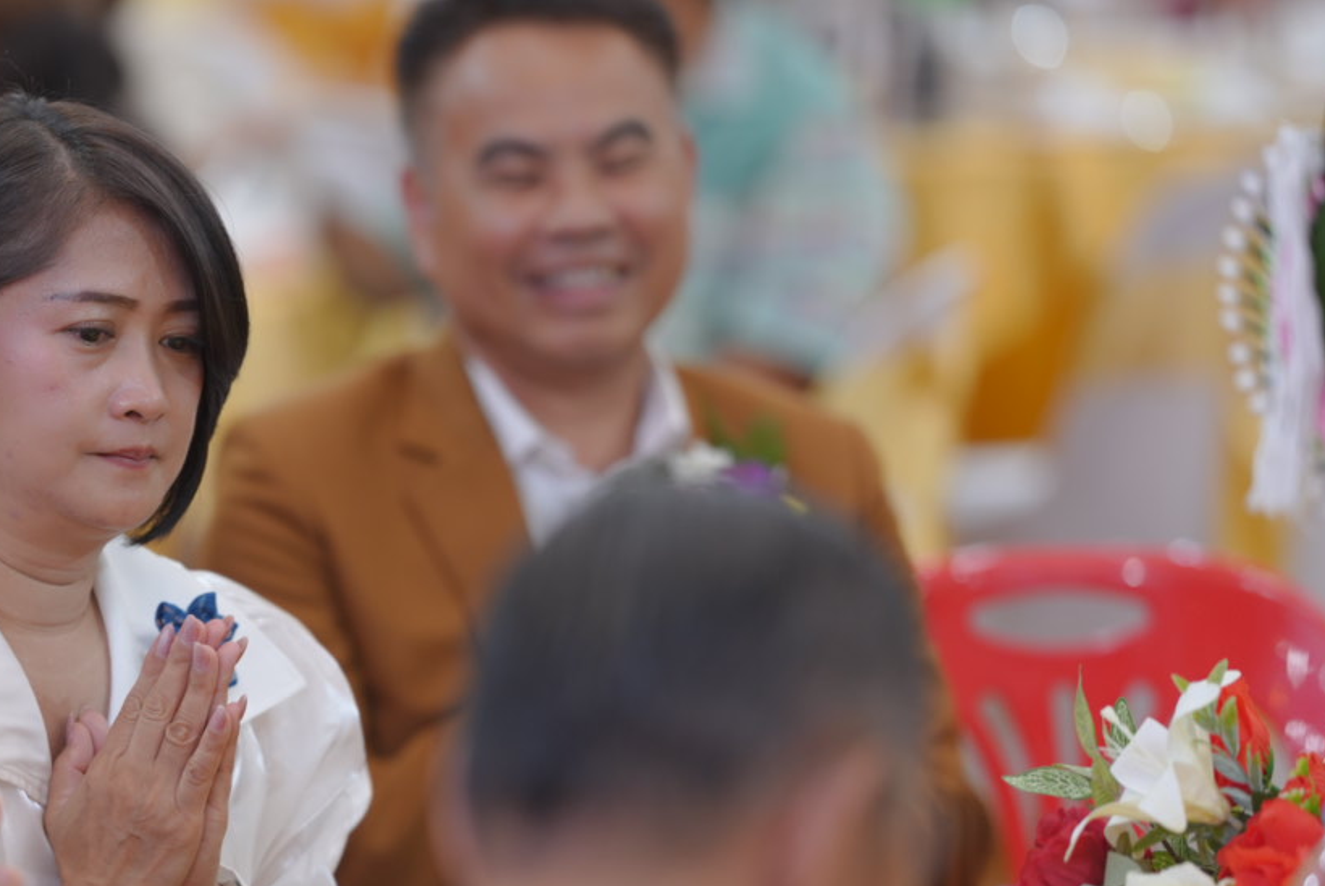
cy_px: 626
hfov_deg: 7.7
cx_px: 68
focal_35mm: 266
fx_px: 9797
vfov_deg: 5.2
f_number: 1.8
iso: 400
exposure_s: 1/125
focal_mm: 135
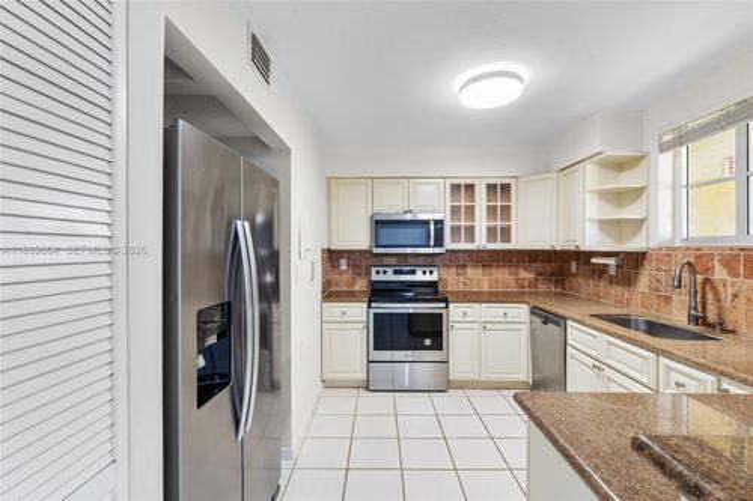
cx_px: 376
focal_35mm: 16
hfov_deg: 96.8
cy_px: 250
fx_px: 335
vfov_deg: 73.7
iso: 250
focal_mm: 16
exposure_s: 1/1.67
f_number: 11
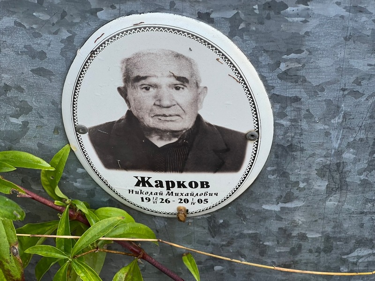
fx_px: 834
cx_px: 188
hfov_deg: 25.3
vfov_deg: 19.1
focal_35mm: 77
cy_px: 140
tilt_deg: -49.1
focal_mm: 9
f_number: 2.8
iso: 32
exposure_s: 1/99
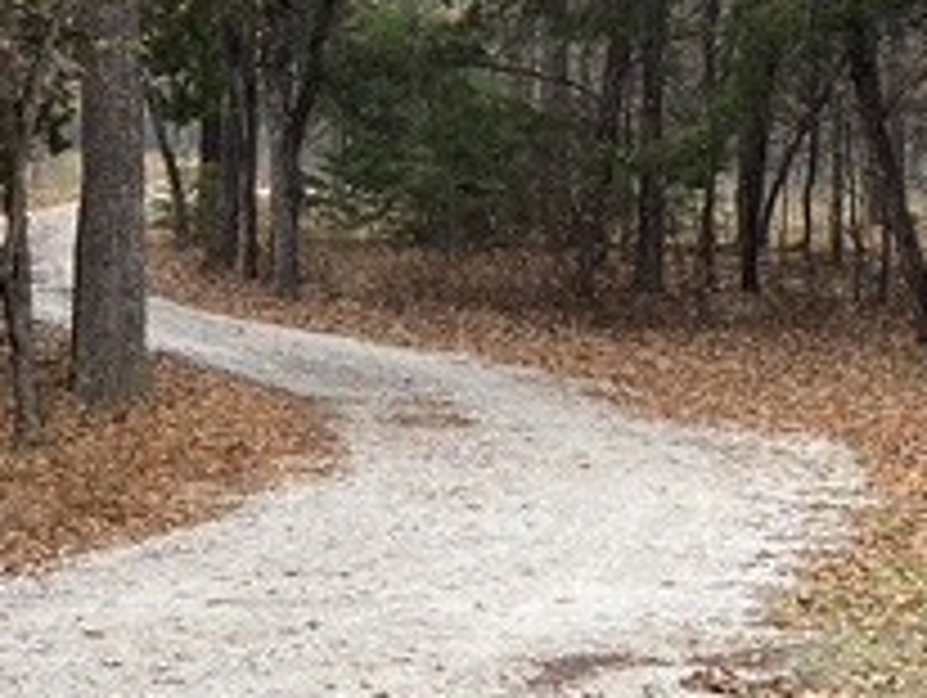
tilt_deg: -2.2
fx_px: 3459
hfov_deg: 14.8
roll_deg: -0.8
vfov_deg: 11.5
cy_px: 311
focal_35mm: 129
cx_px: -171
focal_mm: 4.25
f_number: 1.8
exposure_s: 1/122
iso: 50
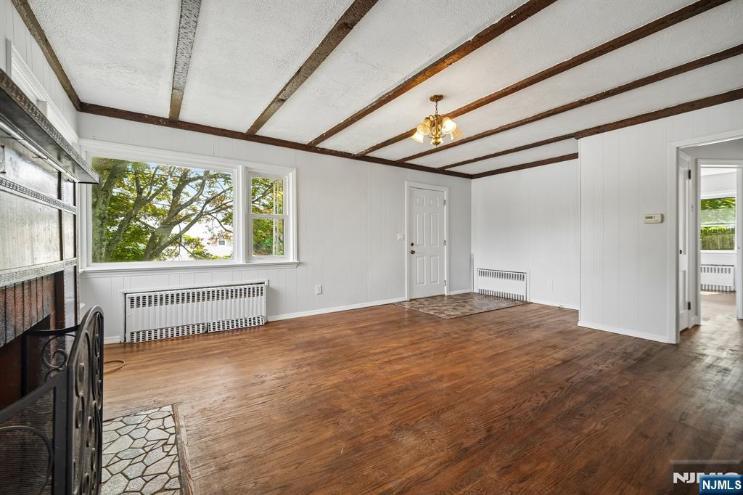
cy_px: 248
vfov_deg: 53.1
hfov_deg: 73.8
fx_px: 495
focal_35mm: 24
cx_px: 372
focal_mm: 24
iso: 640
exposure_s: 1/30
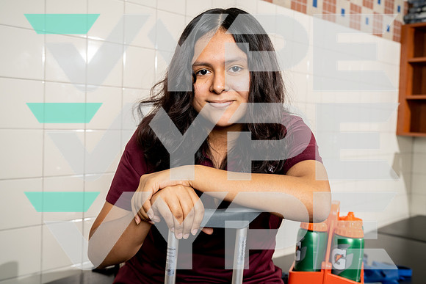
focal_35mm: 43
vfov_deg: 31.2
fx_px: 509
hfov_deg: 45.4
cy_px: 142
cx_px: 213
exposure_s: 1/250
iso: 250
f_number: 6.3
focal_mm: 43
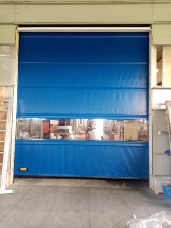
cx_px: 86
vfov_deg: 67.3
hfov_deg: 53.1
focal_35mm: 26
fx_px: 171
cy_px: 114
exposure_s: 1/33.3
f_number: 1.8
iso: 233
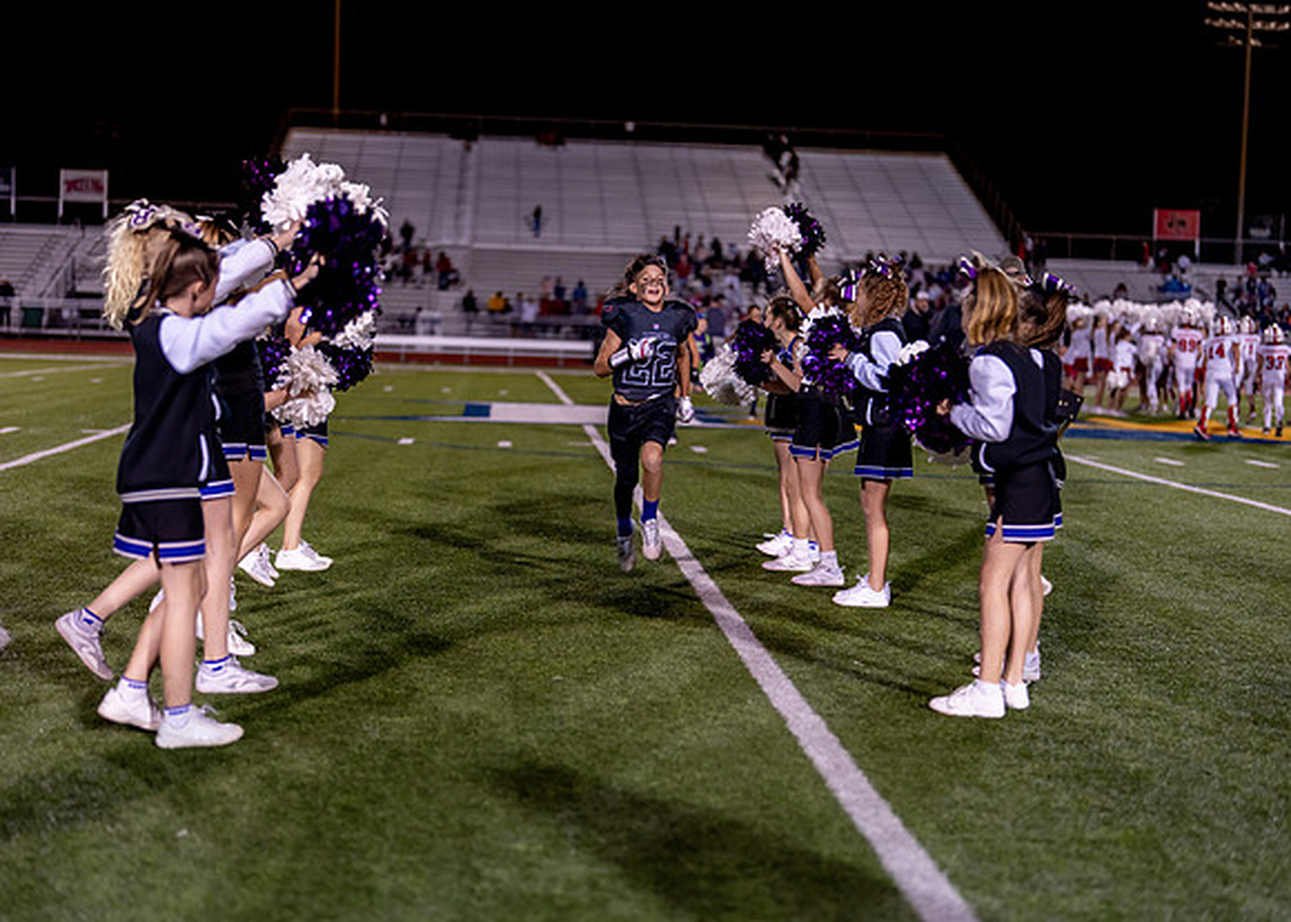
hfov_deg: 37.2
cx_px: 646
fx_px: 1921
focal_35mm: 52
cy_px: 461
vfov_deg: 27.0
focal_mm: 50
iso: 500
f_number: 1.2
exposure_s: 1/1000
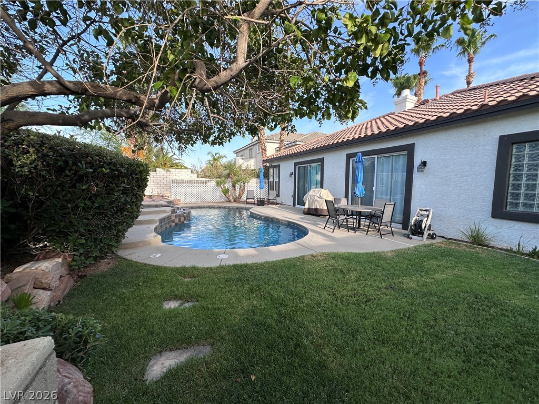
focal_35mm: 14
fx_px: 218
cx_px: 270
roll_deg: -1.2
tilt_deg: -4.2
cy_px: 202
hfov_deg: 102.1
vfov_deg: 85.7
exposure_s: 1/602
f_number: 2.2
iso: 40
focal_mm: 2.22
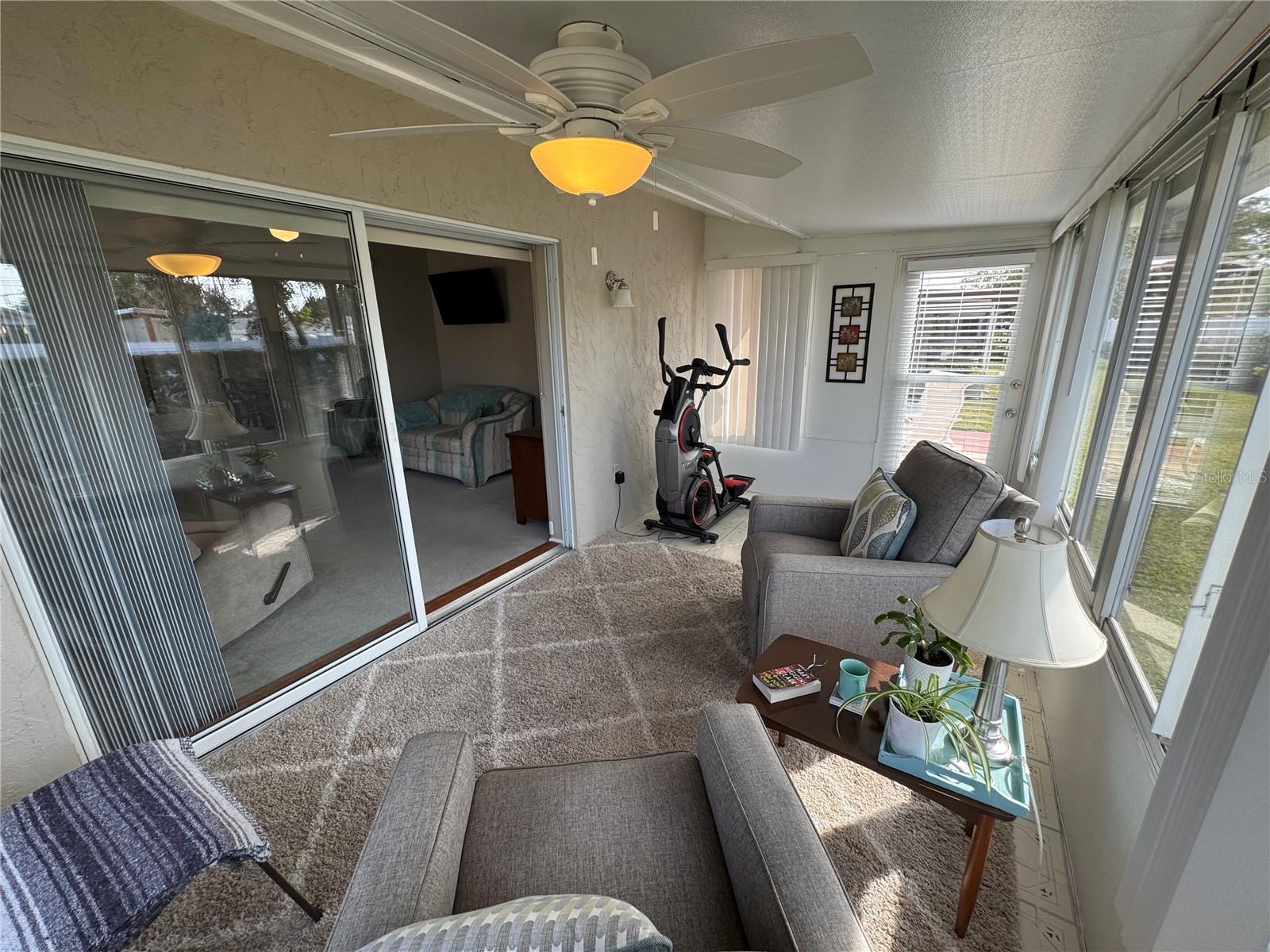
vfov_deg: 85.7
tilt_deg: -17.0
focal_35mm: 14
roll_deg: +0.8
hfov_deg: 102.1
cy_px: 476
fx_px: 514
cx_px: 635
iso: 40
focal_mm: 2.22
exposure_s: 1/153
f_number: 2.2
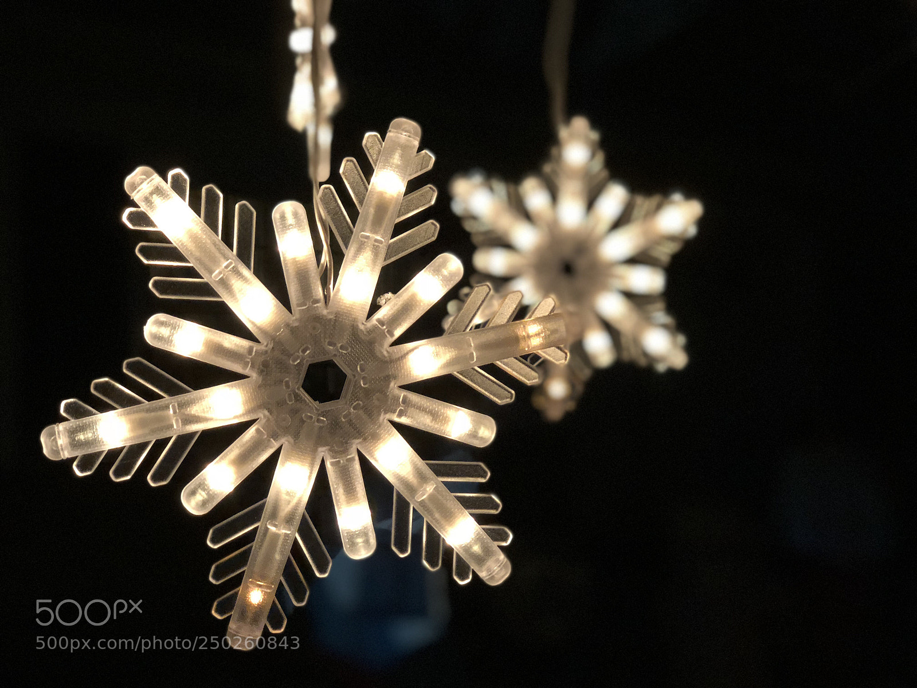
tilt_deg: +2.4
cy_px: 344
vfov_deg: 28.0
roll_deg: +0.7
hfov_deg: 36.8
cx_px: 458
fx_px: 1378
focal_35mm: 52
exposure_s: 1/40
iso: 400
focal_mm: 6
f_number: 2.4
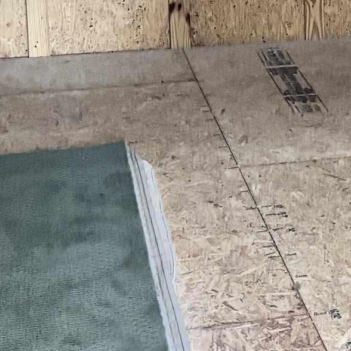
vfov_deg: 14.3
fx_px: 1377
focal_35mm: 120
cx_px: 412
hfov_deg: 14.1
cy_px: -19
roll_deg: +0.2
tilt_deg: -9.0
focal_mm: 5.96
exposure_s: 1/30
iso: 640
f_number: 1.6
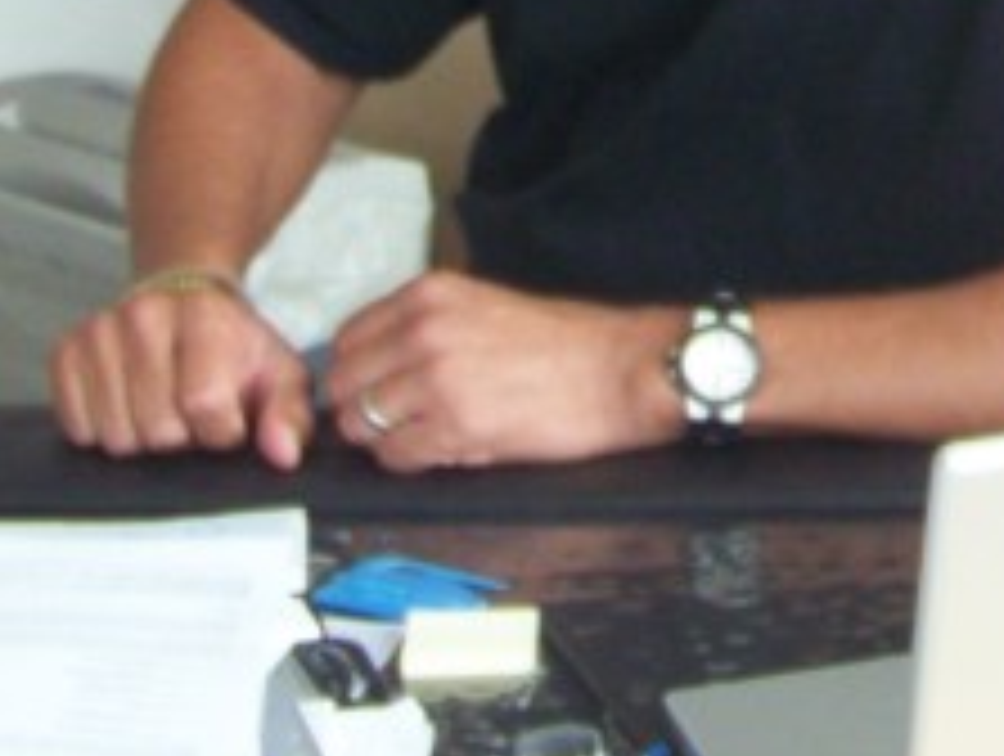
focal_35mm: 165
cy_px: -346
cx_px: 1216
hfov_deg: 11.7
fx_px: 4793
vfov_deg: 8.8
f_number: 2.8
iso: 133
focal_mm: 5.85
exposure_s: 1/30
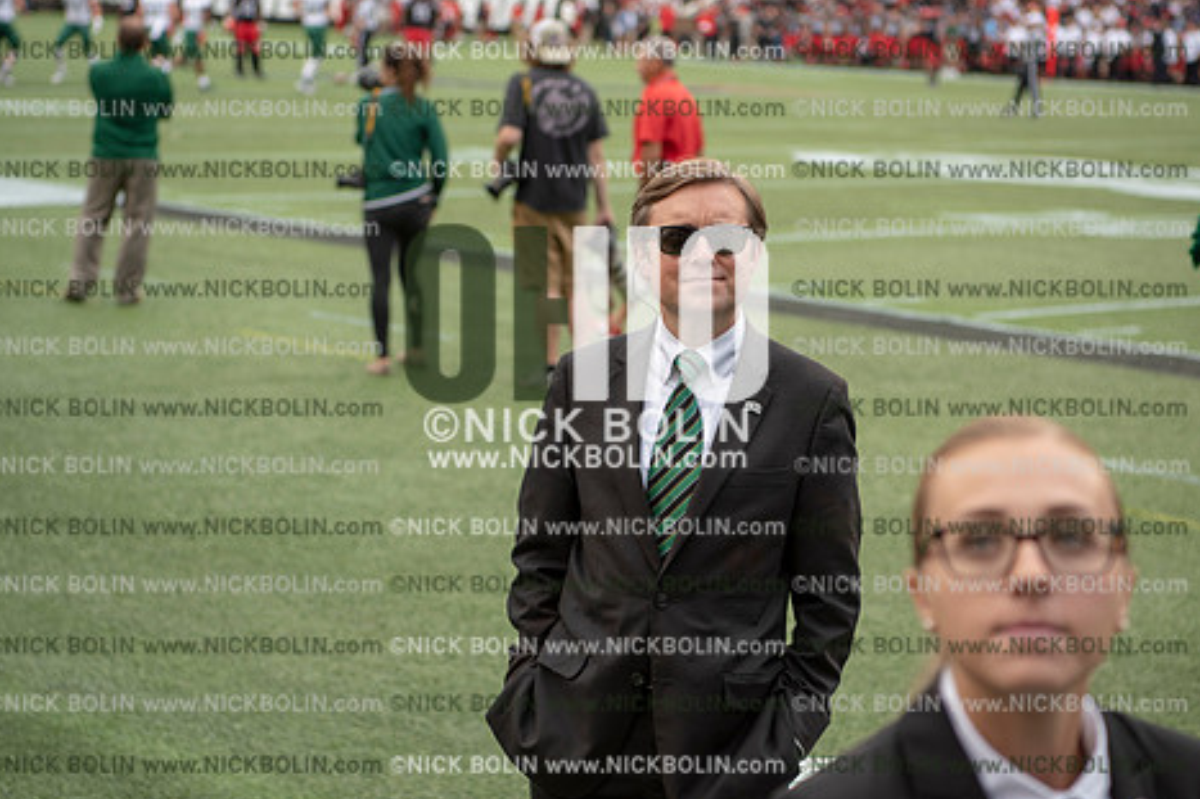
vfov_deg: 15.7
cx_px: 586
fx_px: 2899
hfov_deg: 23.4
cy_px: 348
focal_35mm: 87
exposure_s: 1/640
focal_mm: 70
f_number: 3.5
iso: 250
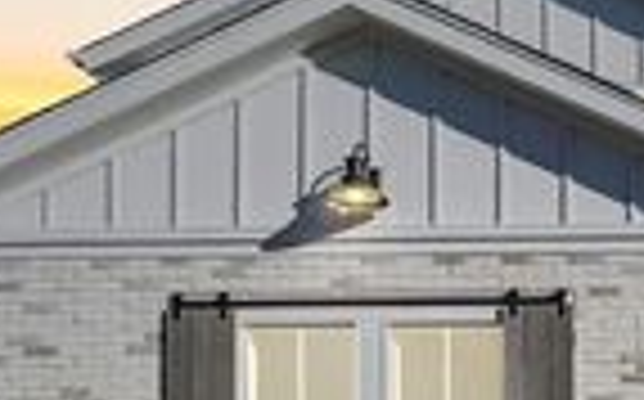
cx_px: 973
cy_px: 404
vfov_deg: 17.4
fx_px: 1280
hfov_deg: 22.8
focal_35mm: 73
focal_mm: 16
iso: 500
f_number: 8
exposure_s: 1/800
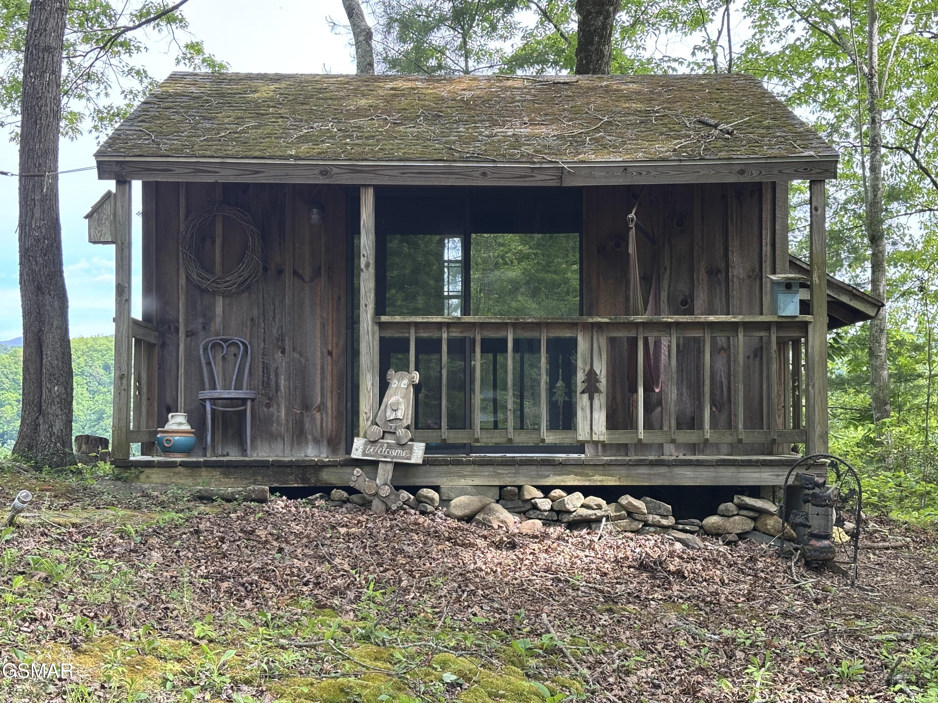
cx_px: 469
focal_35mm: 52
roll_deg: -0.3
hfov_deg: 36.8
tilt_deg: +2.7
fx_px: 1409
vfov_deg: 28.0
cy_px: 352
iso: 50
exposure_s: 1/170
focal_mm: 5.96
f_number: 1.6
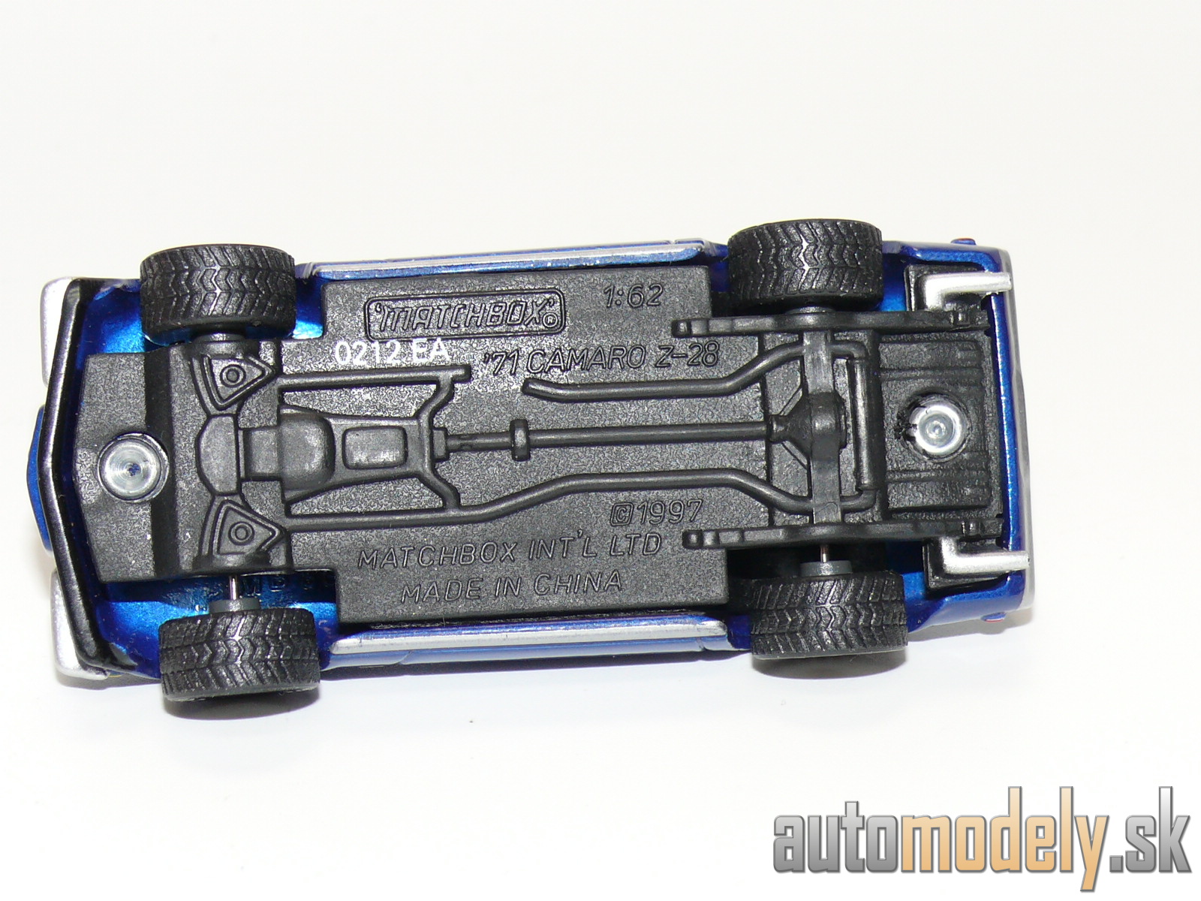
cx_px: 600
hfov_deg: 19.1
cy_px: 450
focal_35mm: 103
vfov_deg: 14.4
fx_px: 3574
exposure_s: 1/30
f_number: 4
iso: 100
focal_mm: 13.6
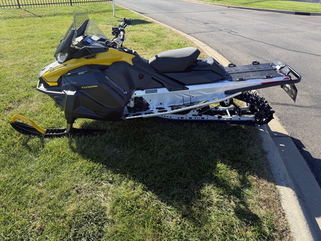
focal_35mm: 24
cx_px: 160
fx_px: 223
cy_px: 120
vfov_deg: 56.8
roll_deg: -2.8
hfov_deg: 71.6
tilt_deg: -32.2
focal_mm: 6.76
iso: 80
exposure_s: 1/1250
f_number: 1.78
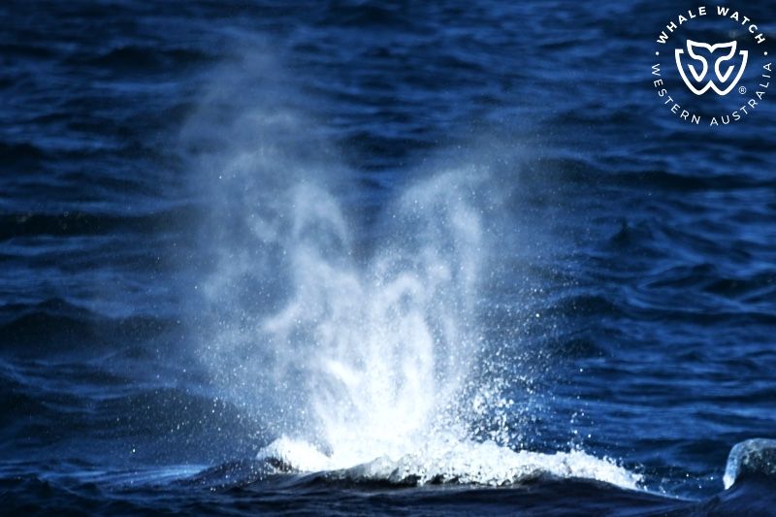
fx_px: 12930
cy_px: 258
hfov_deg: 3.4
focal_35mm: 600
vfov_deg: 2.3
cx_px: 388
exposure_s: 1/8000
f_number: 6.3
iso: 1250
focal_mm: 600
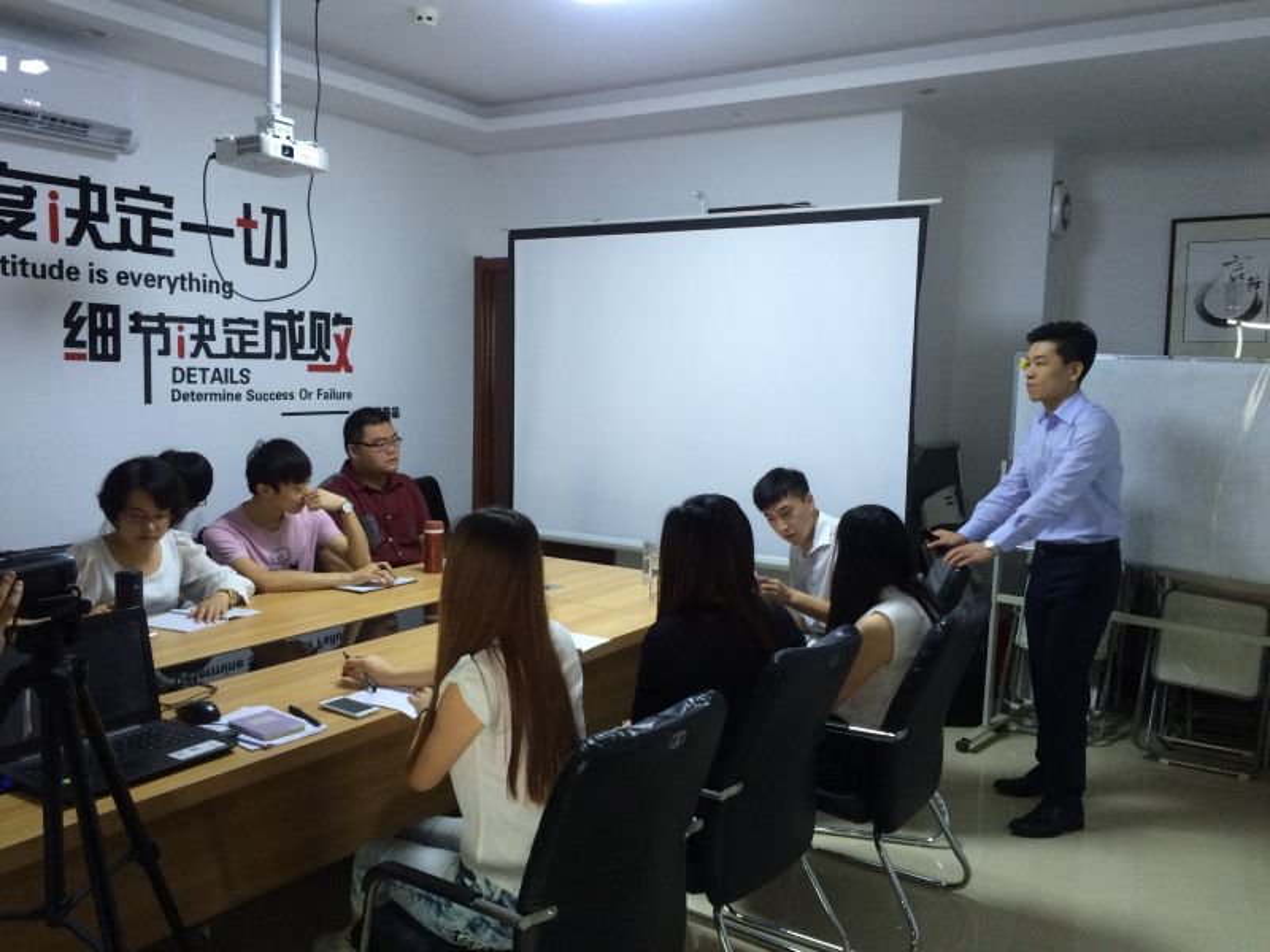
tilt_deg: -4.4
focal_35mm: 29
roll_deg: -1.7
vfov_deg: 48.2
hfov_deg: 61.7
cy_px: 476
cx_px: 635
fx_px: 1064
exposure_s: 1/33
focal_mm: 4.15
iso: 160
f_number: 2.2
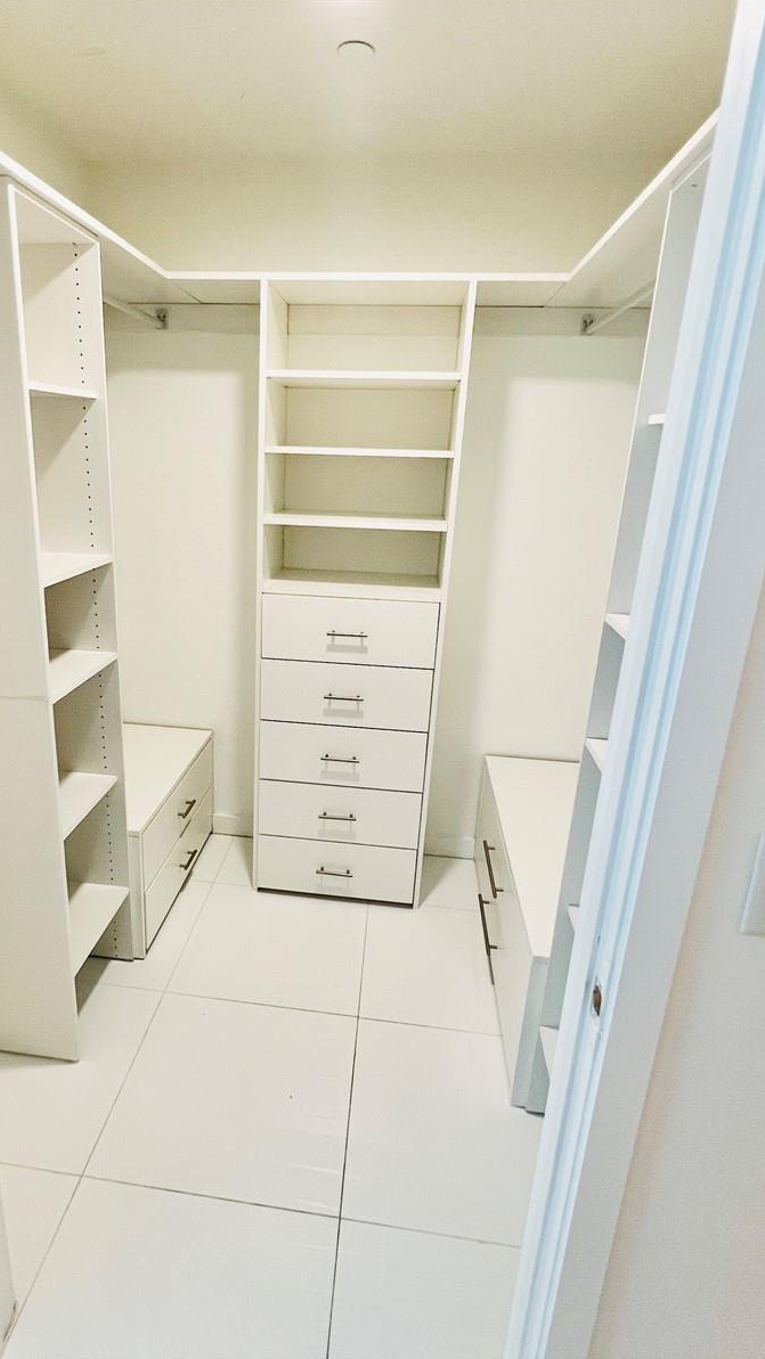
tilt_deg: -18.4
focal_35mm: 19
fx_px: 685
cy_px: 678
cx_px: 309
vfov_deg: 89.6
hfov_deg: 57.9
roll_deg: -1.8
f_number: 1.8
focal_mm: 1.57
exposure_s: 1/120
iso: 200
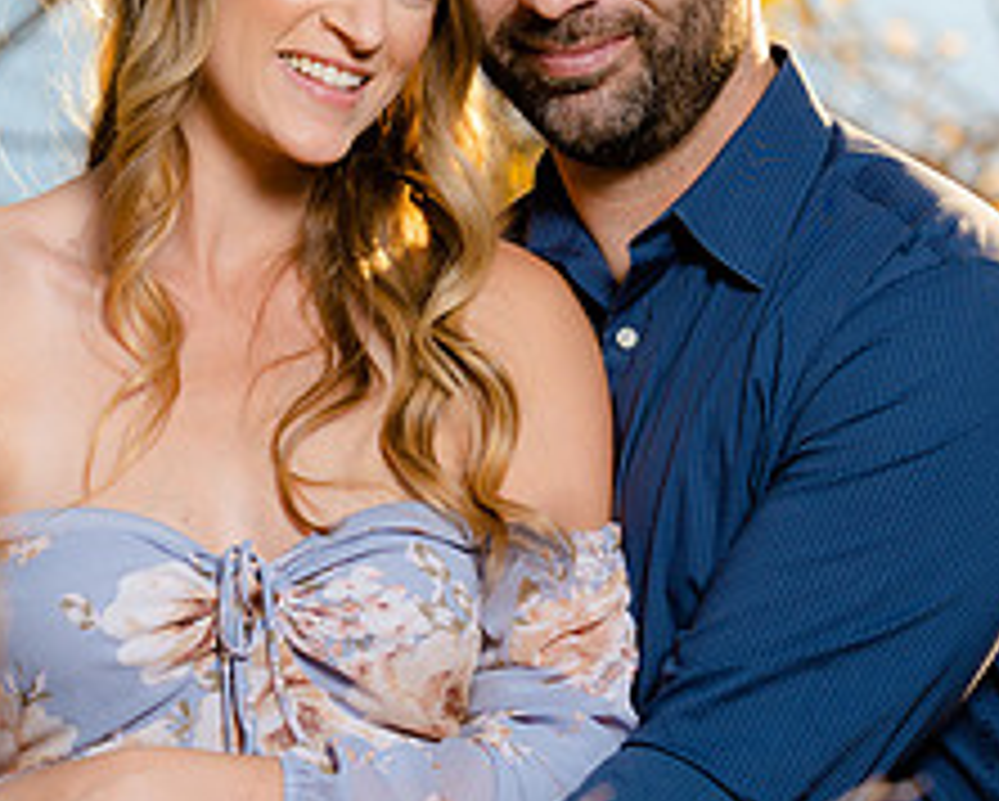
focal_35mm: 211
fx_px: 6244
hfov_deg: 9.1
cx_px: 504
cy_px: 382
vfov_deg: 7.3
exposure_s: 1/250
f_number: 5
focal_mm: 111
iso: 100
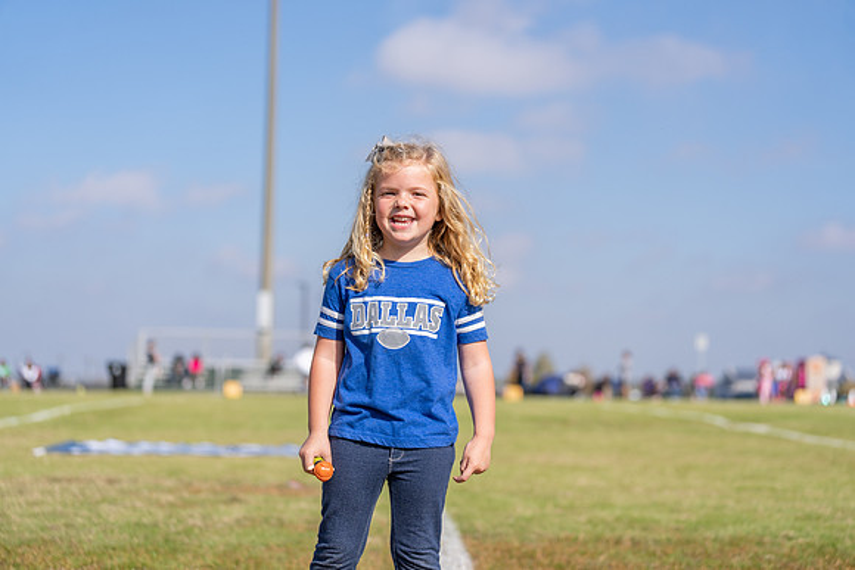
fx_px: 1663
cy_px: 285
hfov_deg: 28.8
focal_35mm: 70
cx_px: 428
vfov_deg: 19.5
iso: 100
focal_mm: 70
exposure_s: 1/2000
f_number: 2.8
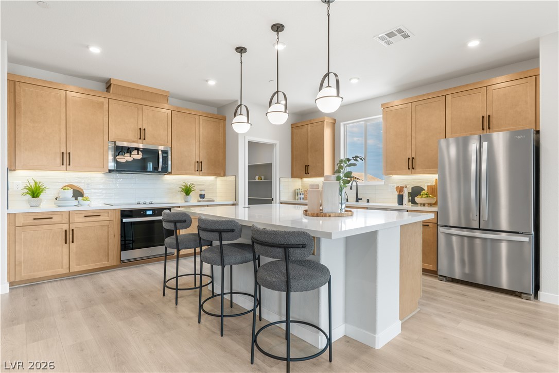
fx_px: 279
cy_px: 186
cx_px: 280
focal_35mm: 18
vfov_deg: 67.4
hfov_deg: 90.0
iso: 200
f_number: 8
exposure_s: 1/5
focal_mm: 18
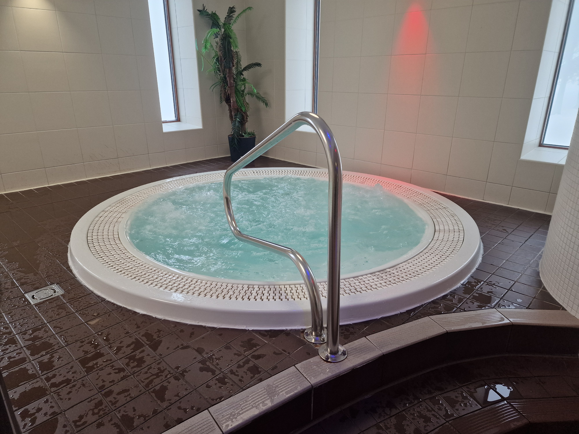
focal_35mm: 23
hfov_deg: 73.9
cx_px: 290
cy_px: 217
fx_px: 385
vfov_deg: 58.9
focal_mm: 6.4
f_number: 1.8
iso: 200
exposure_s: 1/100
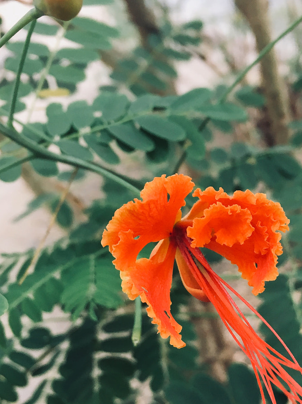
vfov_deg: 37.4
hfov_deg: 28.3
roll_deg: +12.4
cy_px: 237
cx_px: 210
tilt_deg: -24.3
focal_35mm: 51
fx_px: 594
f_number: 2.2
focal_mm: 4.15
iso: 40
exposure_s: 1/33
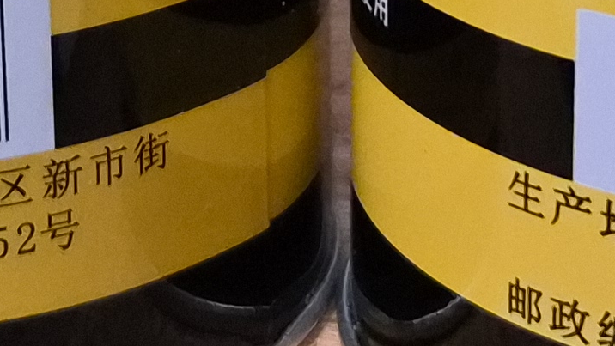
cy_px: -276
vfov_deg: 8.3
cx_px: 222
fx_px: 2283
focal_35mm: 140
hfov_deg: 15.3
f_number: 1.8
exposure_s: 1/100
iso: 1250
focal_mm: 5.4
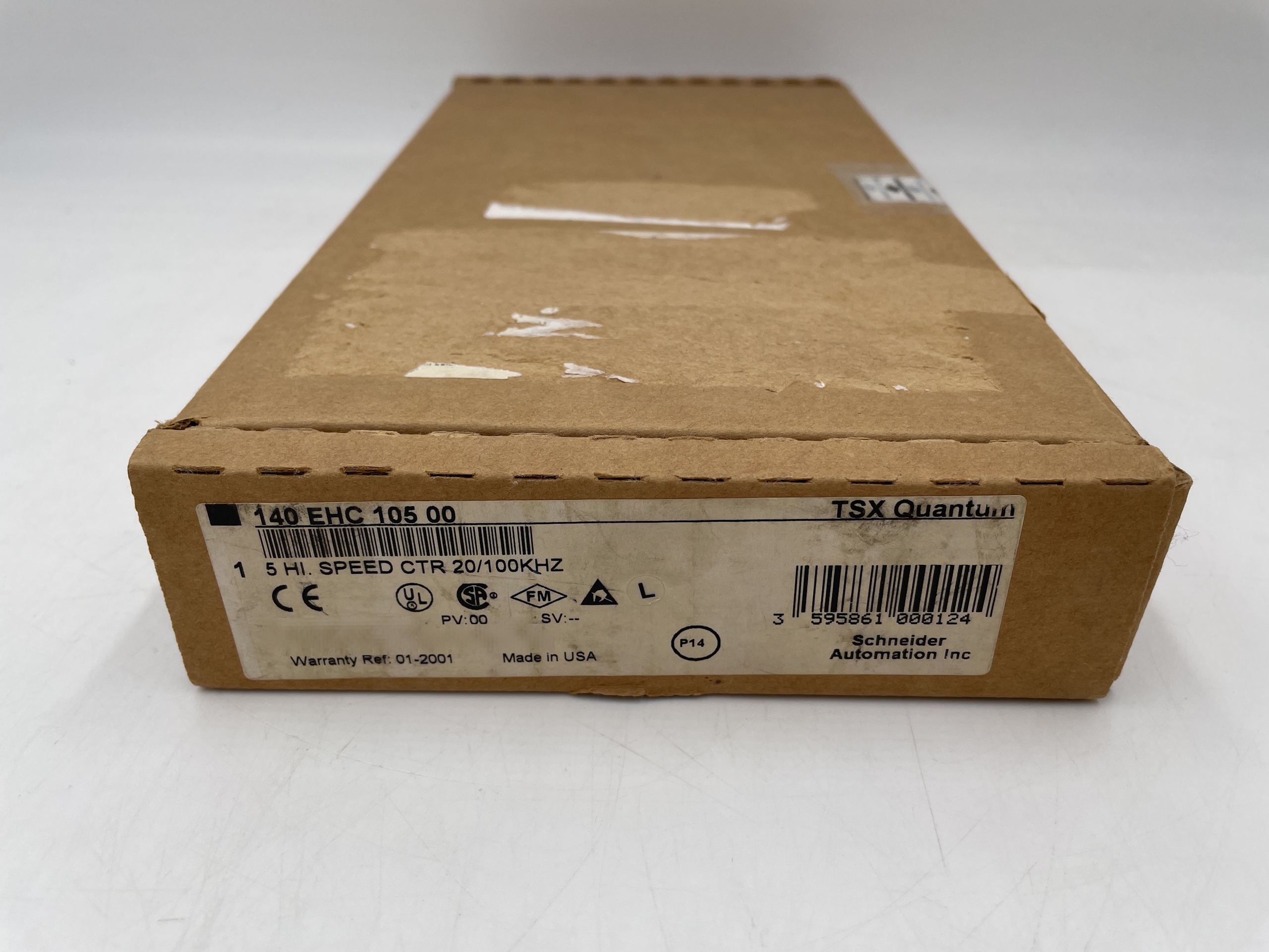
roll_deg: -0.6
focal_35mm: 26
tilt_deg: -31.2
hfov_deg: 67.3
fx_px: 953
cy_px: 476
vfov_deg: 53.1
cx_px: 634
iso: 32
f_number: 1.6
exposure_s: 1/493
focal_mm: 4.2
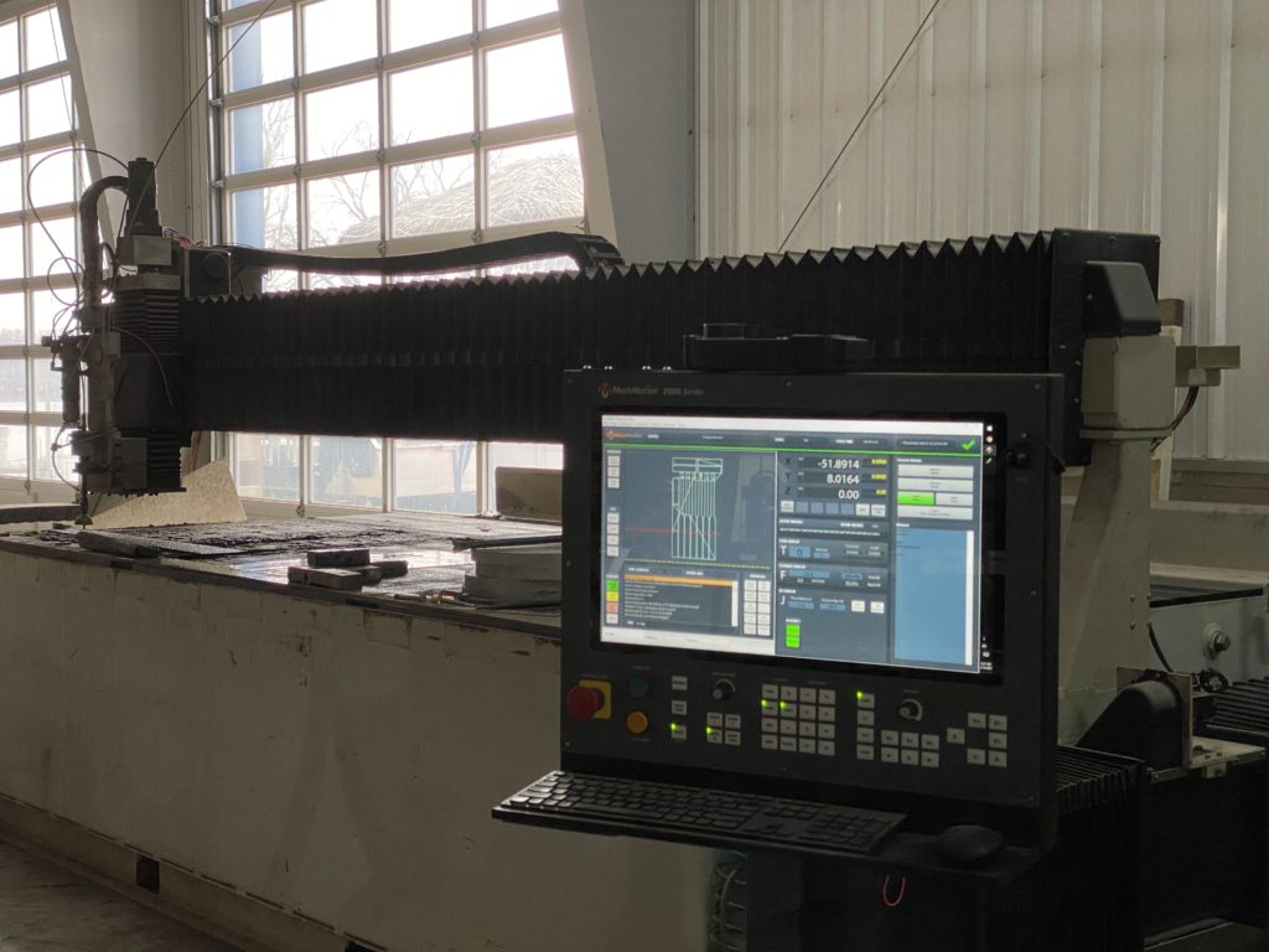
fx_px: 1906
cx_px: 634
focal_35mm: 52
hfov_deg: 36.8
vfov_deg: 28.0
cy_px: 476
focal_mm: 6
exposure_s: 1/120
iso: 64
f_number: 2
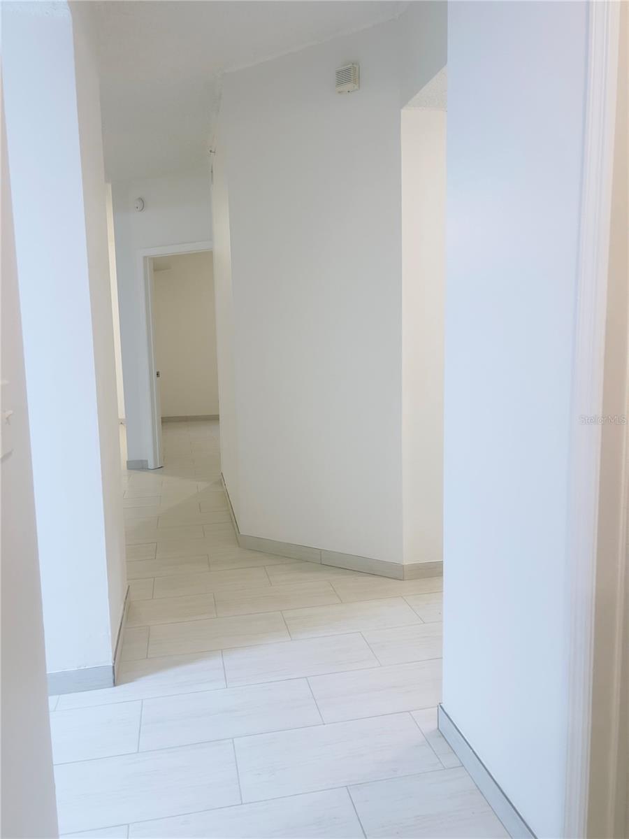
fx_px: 630
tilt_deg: -5.8
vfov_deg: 67.3
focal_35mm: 26
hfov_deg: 53.1
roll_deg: +1.7
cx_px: 314
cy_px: 420
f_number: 1.5
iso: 320
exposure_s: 1/60
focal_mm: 5.7
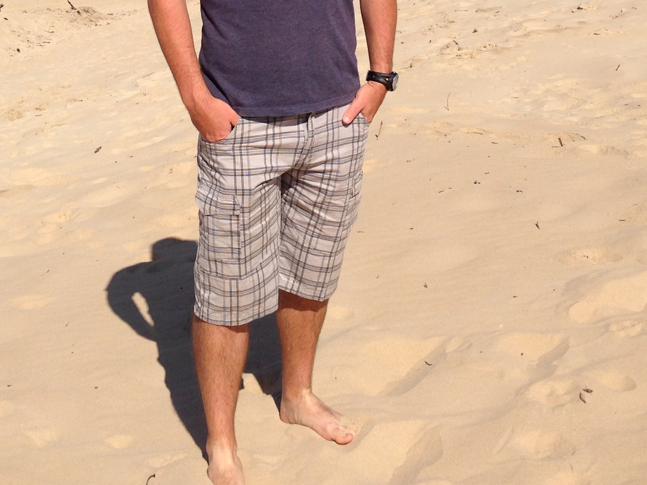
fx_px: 1327
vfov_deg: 19.9
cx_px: 262
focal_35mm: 71
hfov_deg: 27.3
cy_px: -31
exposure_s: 1/3390
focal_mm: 4.12
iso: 50
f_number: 2.4
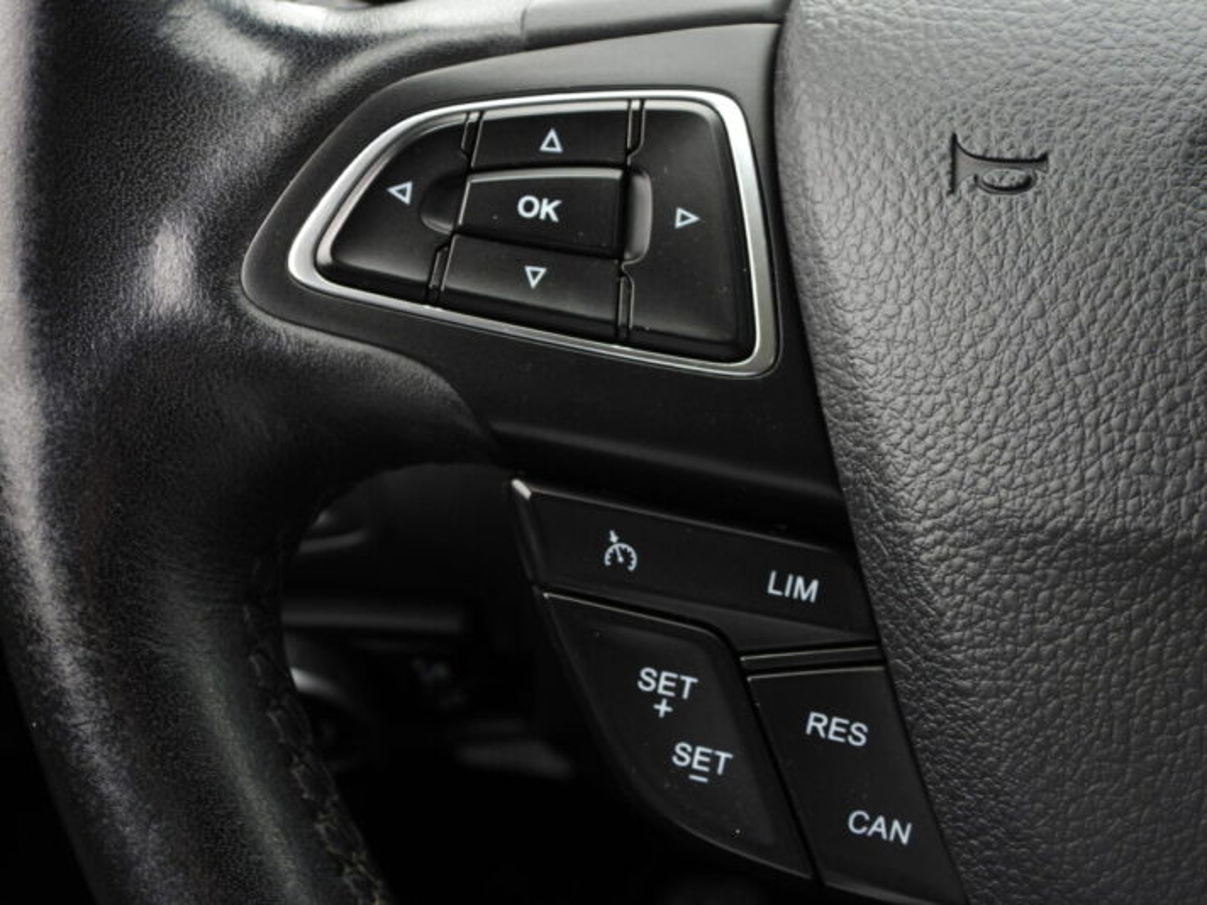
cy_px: 452
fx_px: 2092
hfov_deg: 32.2
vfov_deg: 24.4
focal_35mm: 60
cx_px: 604
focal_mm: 10.7
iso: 100
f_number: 3.5
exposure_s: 1/80
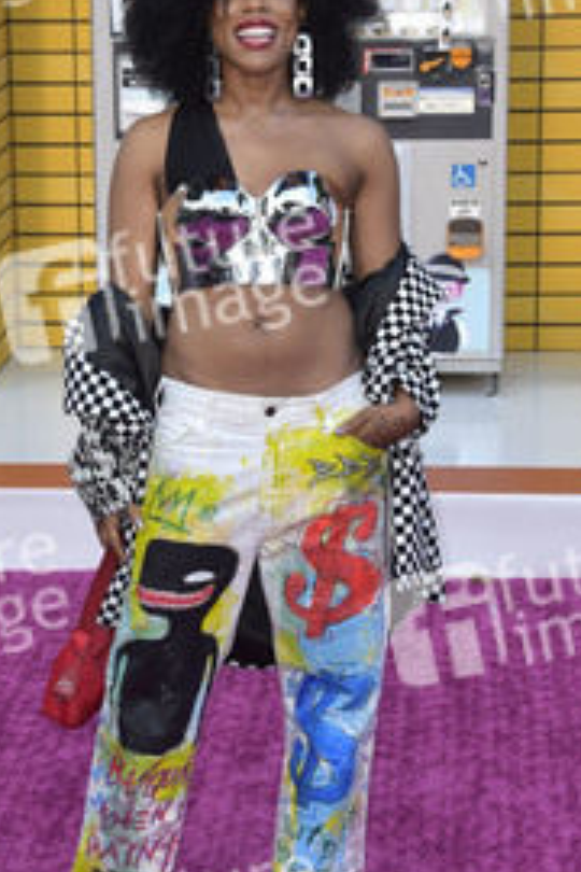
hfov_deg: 14.9
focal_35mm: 92
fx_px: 2227
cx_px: 257
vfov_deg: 22.1
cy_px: 449
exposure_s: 1/250
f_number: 7.1
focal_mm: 62
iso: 400
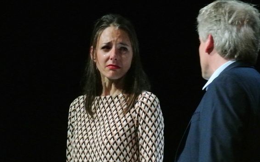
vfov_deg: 3.7
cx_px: 162
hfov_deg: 6.0
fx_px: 2487
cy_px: 82
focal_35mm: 351
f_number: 6.3
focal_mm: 89.9
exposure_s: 1/80
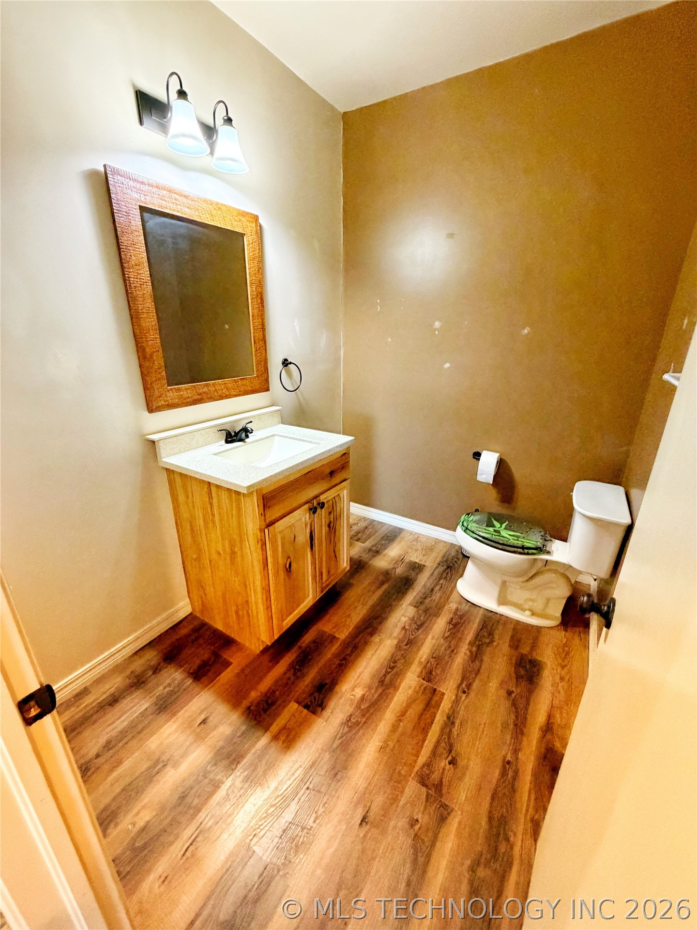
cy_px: 465
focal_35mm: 14
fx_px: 376
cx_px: 348
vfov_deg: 102.1
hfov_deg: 85.7
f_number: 2.2
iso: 500
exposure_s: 1/60
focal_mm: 2.22
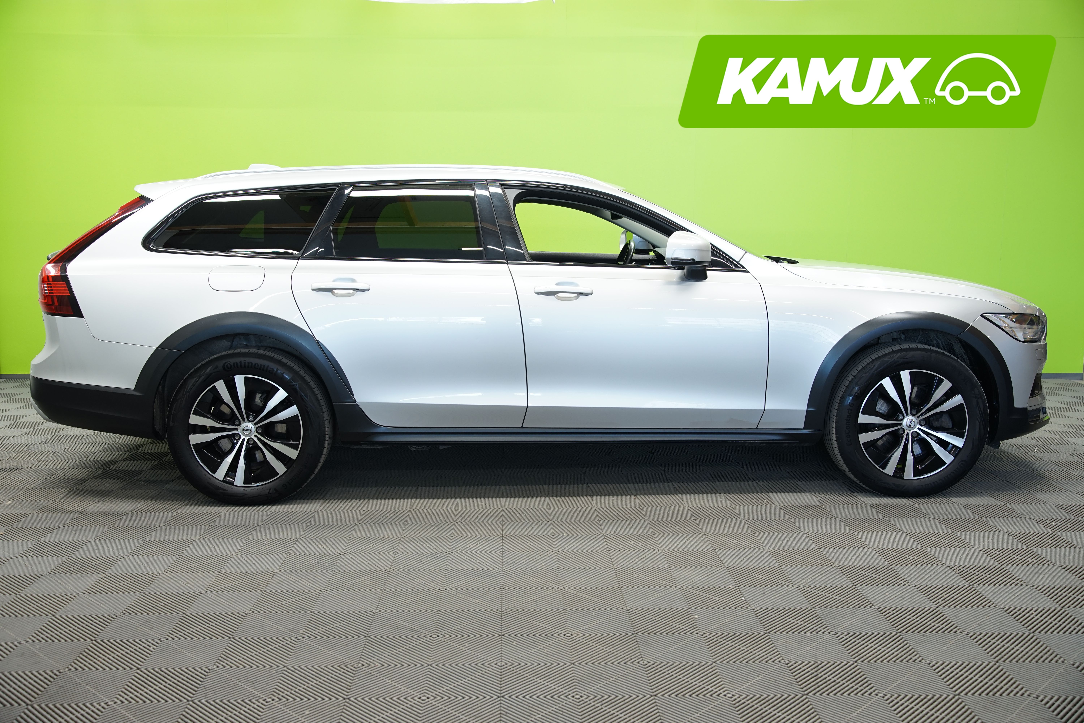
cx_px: 542
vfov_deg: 38.9
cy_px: 362
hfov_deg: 55.8
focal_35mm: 34
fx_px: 1024
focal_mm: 34
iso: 500
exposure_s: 1/15
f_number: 5
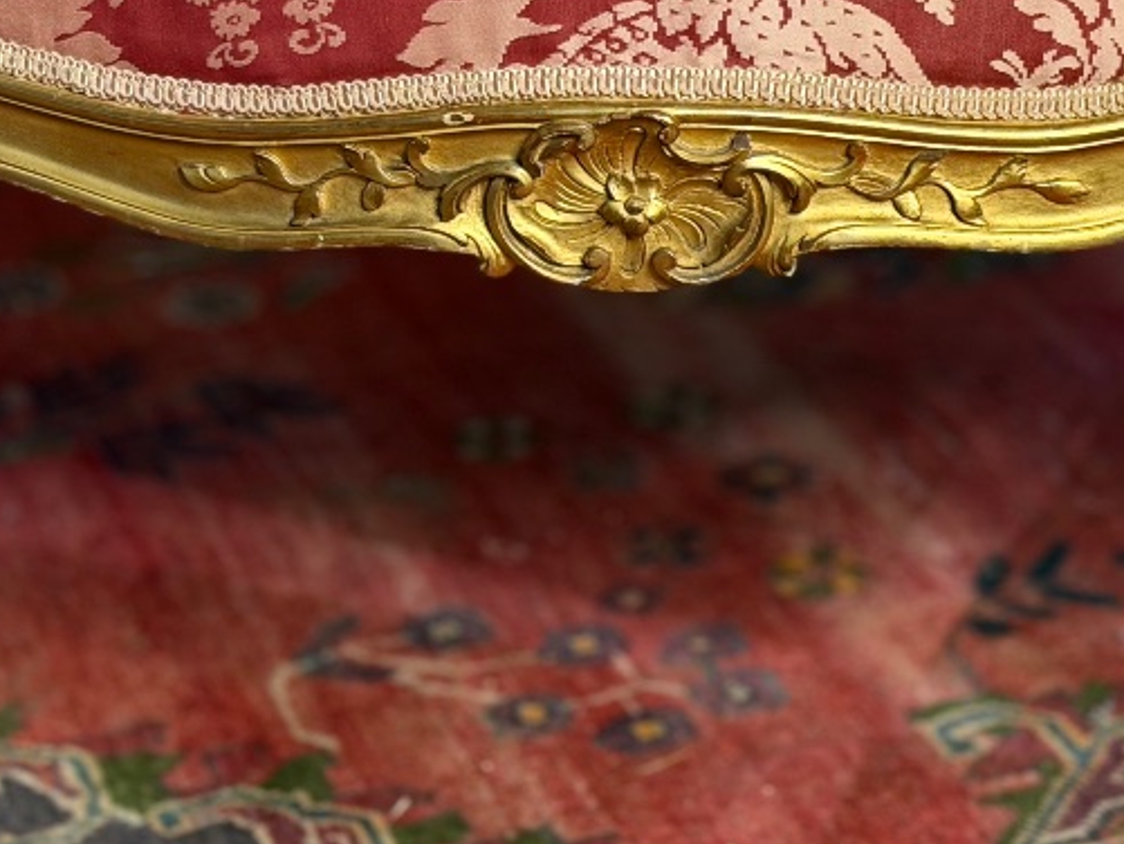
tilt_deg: -24.0
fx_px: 3735
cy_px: 123
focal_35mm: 115
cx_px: 666
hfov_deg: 17.1
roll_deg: +0.1
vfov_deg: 12.8
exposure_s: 1/60
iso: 125
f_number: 1.78
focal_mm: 6.76
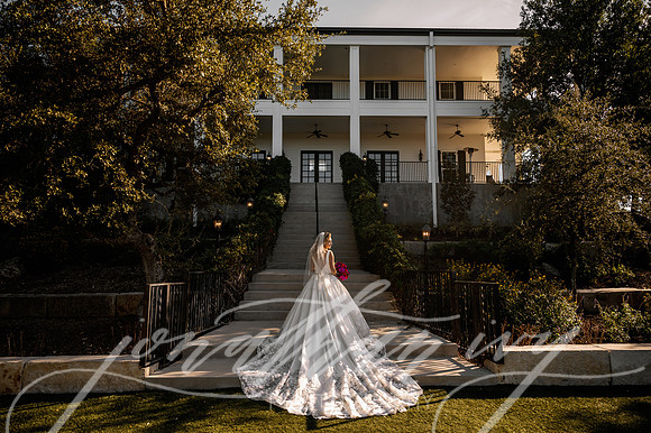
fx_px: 446
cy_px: 216
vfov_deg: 51.8
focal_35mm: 25
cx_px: 326
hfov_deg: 72.2
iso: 80
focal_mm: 24
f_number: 2.8
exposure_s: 1/800
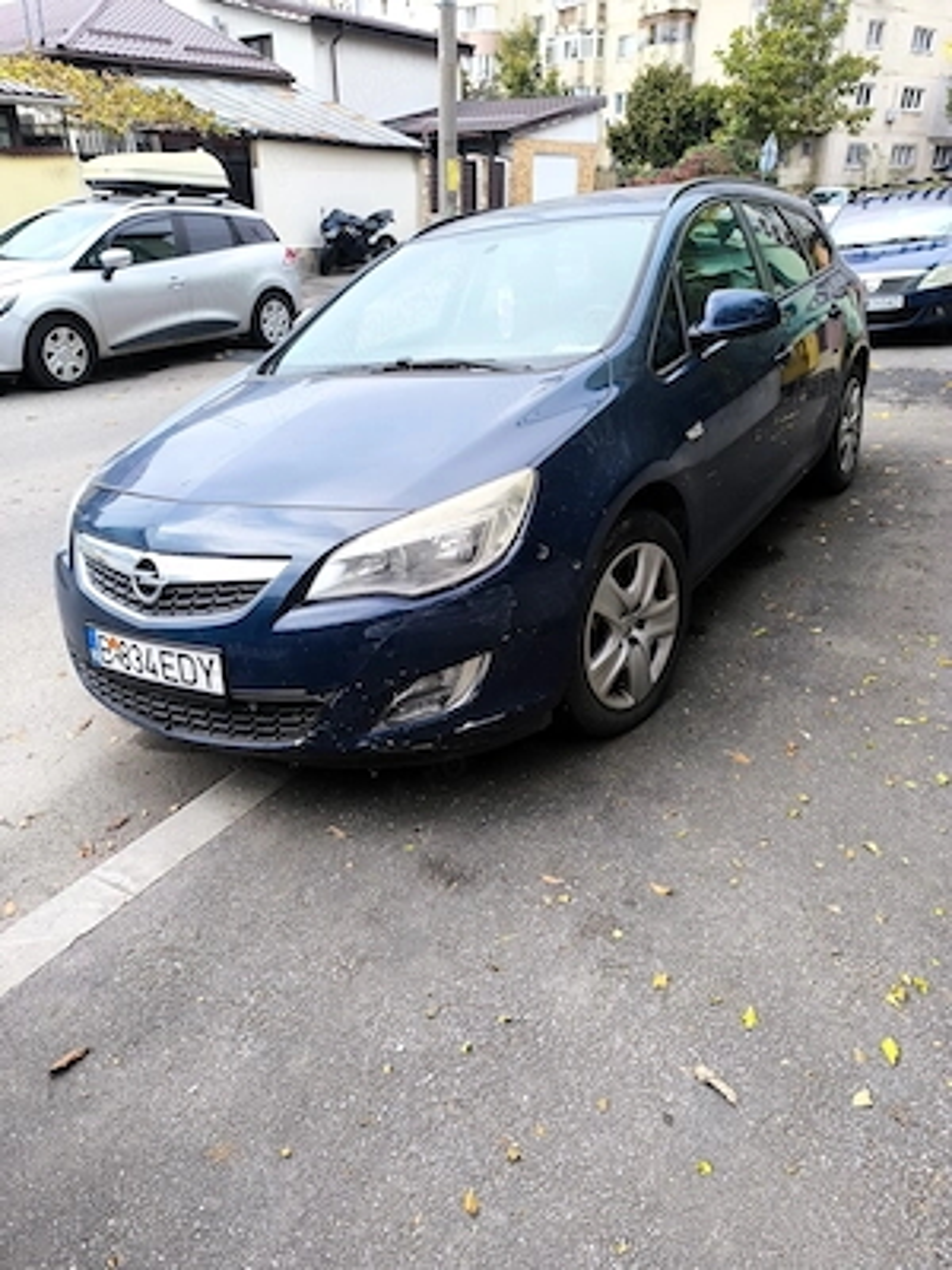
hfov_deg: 58.9
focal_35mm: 23
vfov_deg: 73.9
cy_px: 635
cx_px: 476
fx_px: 843
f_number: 1.65
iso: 50
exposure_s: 1/214
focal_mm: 6.14
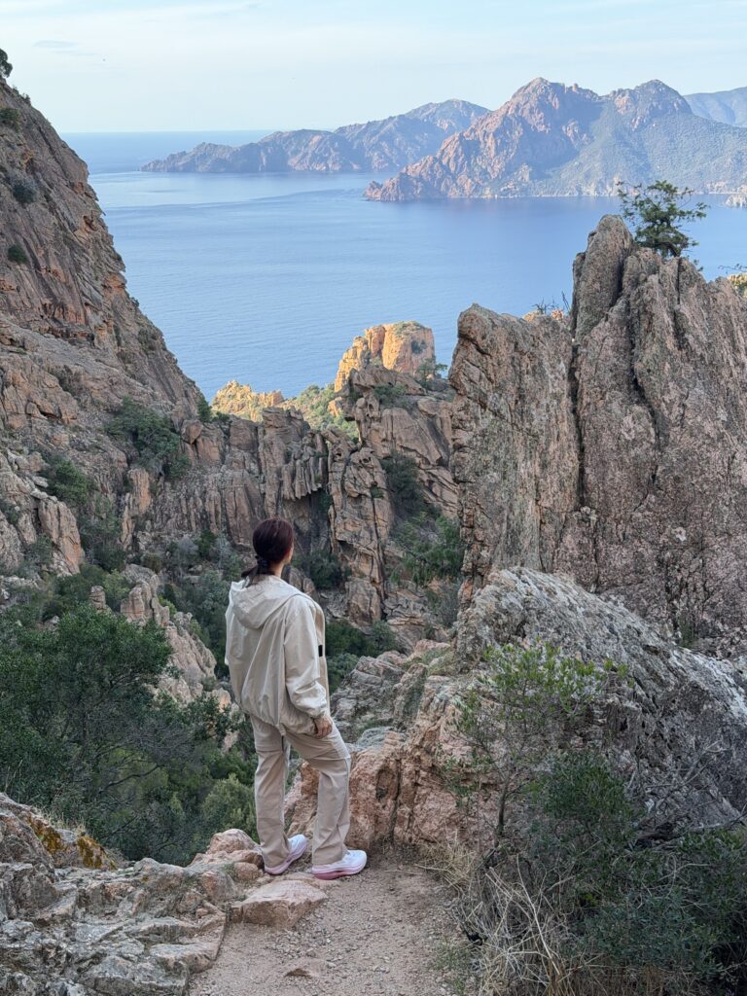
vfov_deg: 39.7
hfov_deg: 30.3
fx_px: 1381
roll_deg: +0.4
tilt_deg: -15.6
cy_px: 498
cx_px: 374
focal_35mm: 48
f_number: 1.78
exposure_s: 1/1000
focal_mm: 6.76
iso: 80
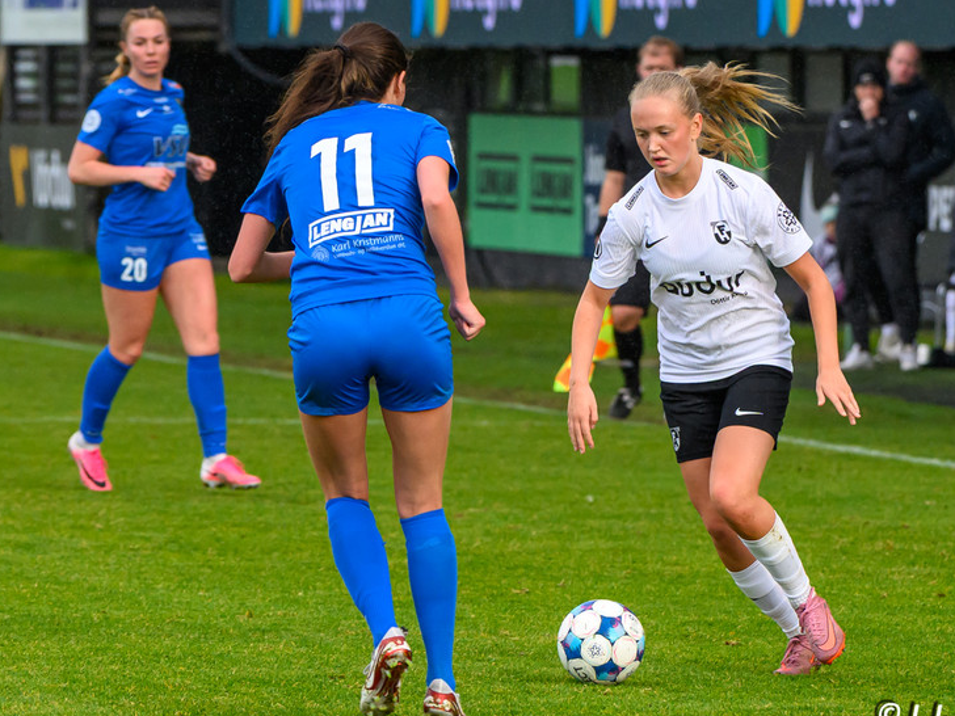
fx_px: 12498
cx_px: 776
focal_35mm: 453
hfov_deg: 4.4
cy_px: 278
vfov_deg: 3.3
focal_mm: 230
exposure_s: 1/1000
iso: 1600
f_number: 6.3
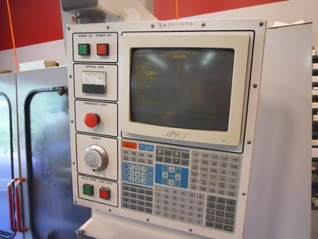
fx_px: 257
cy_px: 120
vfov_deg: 49.7
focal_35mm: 28
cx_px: 159
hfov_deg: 63.4
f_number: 2.7
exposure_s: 1/100
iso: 800
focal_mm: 5
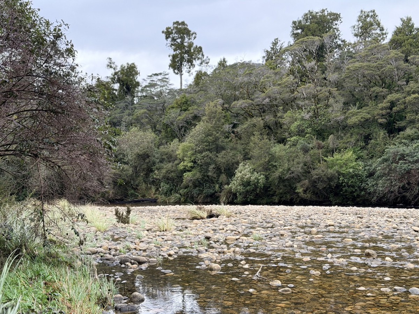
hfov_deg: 39.7
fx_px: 581
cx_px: 210
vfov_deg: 30.3
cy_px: 157
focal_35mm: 48
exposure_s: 1/1133
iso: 100
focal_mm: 6.76
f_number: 1.78
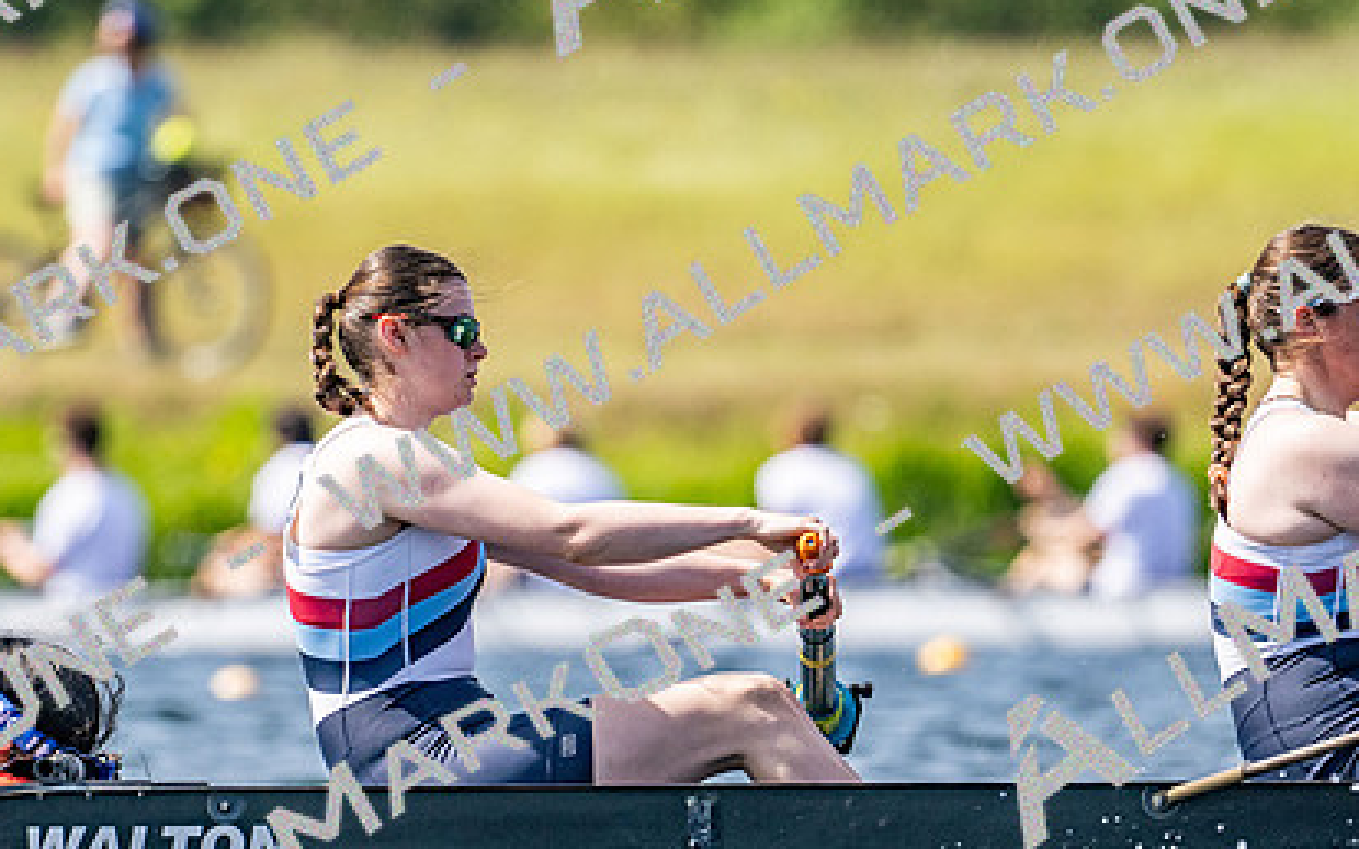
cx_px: 724
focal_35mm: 858
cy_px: 540
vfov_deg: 1.5
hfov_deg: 2.5
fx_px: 31774
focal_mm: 400
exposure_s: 1/2500
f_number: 4.5
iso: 250
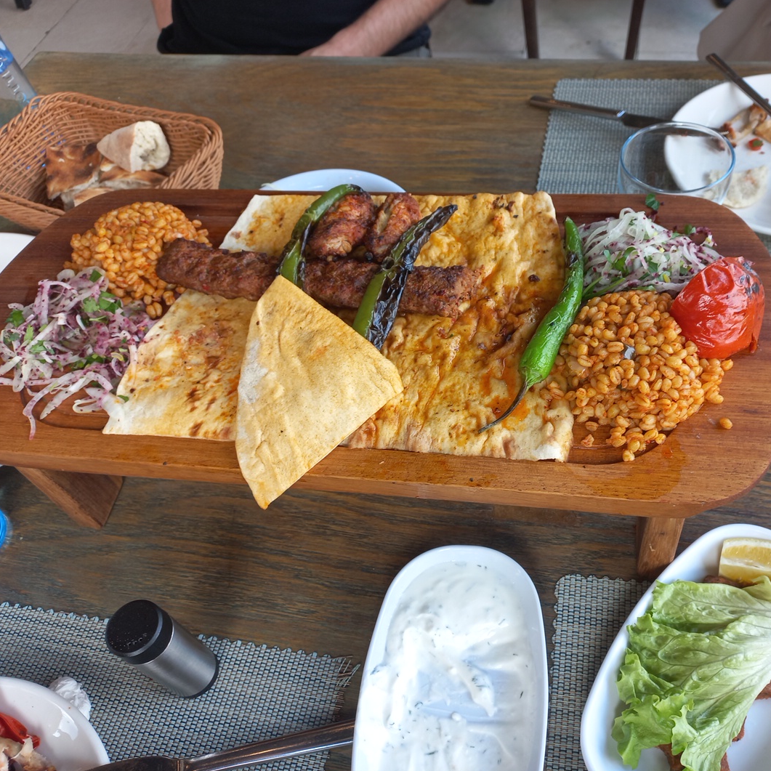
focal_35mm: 30
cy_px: 389
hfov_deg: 53.6
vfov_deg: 54.0
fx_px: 756
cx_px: 467
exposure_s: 1/50
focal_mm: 4.6
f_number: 1.8
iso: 27
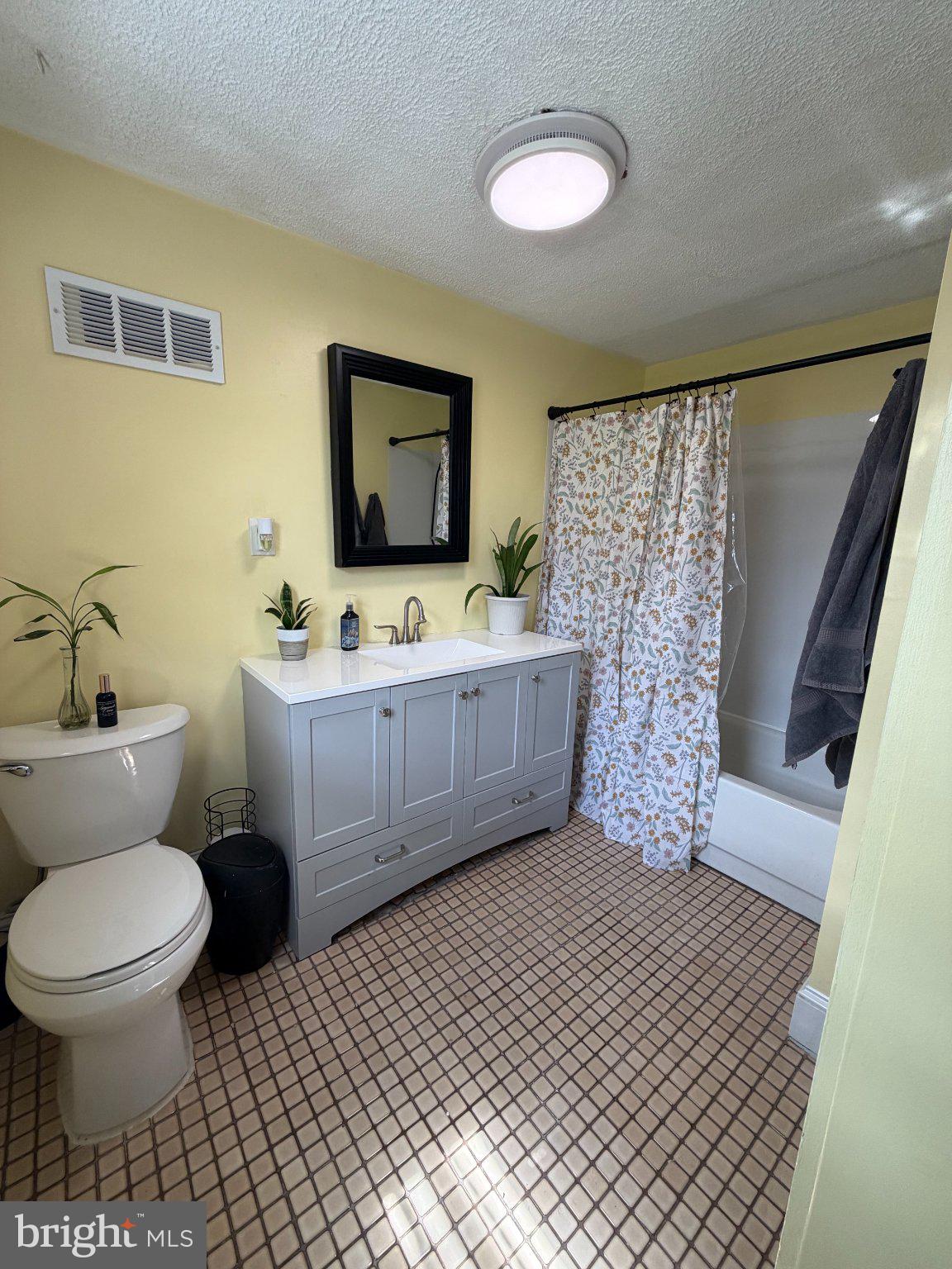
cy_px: 634
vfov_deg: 102.1
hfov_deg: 85.7
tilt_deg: -12.0
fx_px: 513
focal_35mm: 14
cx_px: 476
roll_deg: -2.0
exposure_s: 1/119
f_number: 2.2
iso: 125
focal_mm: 2.22
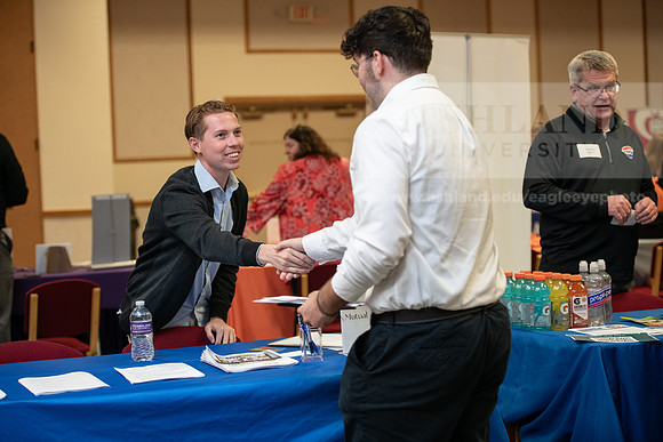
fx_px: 1289
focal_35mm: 70
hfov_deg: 28.8
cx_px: 332
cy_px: 221
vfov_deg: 19.5
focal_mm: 70
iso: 1600
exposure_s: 1/200
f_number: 2.8
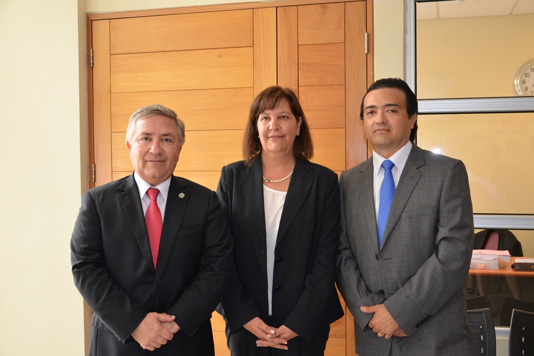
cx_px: 271
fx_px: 638
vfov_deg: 31.2
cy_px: 177
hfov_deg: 45.4
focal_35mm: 43
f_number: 4
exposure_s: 1/60
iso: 400
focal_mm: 28
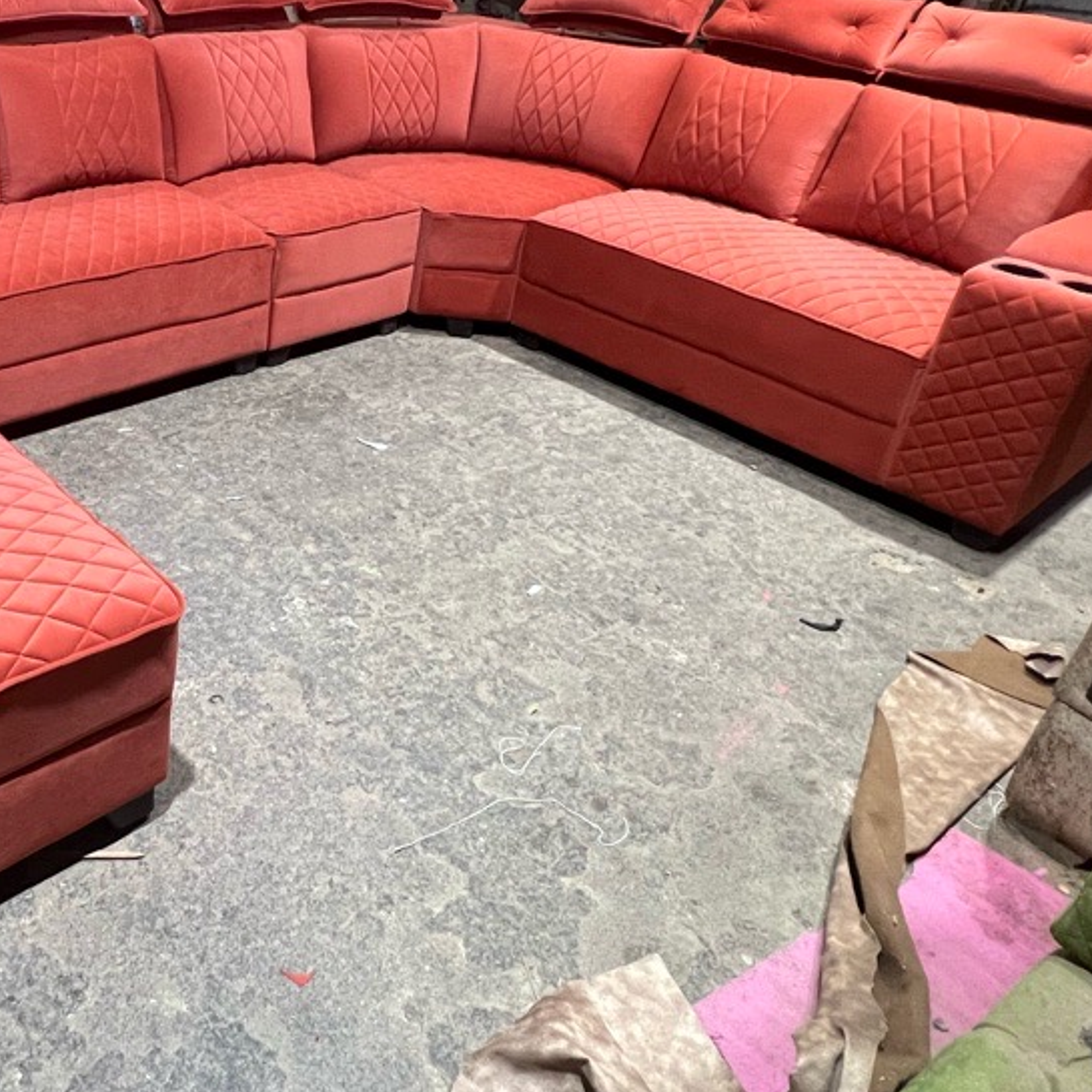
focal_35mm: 27
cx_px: 218
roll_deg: -3.8
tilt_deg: -28.4
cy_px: 429
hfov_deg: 55.0
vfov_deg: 58.5
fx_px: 964
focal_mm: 1.57
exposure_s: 1/50
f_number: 1.8
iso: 320
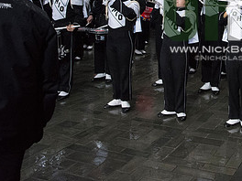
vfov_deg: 24.9
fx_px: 398
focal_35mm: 57
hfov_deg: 31.6
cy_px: 17
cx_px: 233
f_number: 2.8
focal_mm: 27
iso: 10000
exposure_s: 1/4000
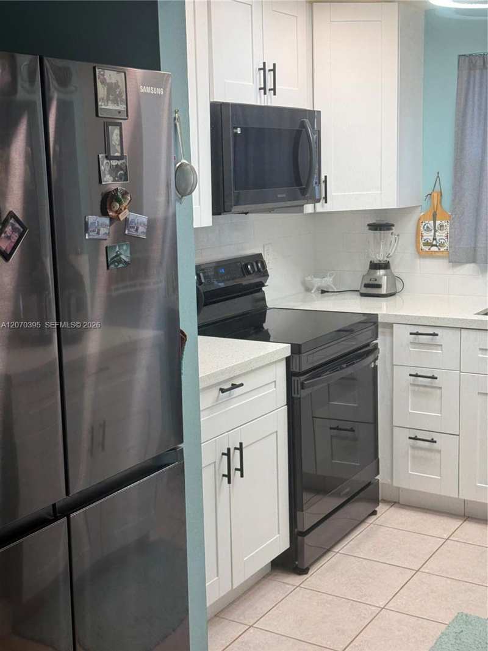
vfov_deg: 39.6
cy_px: 326
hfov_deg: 30.3
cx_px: 244
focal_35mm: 48
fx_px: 902
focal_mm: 6.76
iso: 64
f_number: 1.78
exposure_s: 1/120
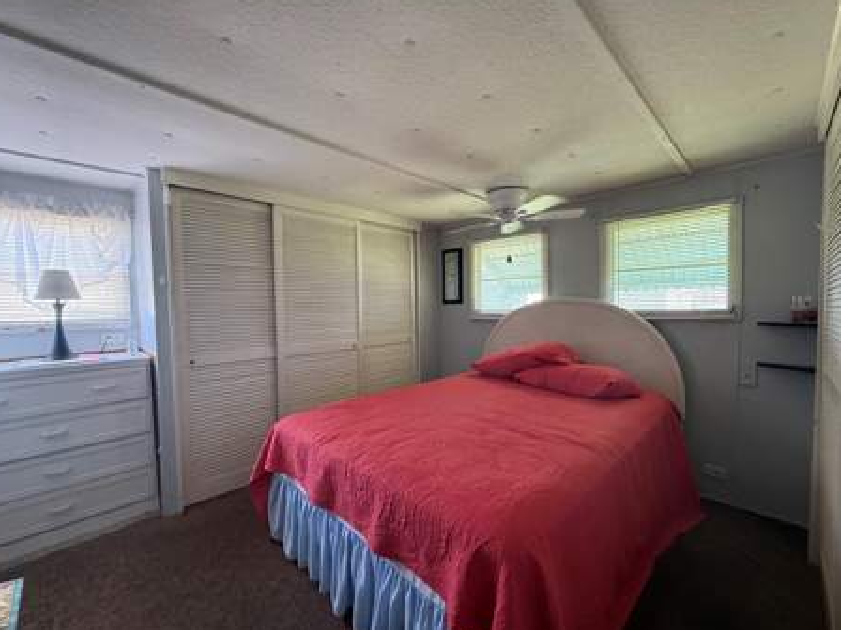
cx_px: 430
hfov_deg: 98.2
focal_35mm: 15
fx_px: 364
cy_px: 319
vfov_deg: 81.7
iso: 400
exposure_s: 1/72
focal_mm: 2.22
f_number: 2.2
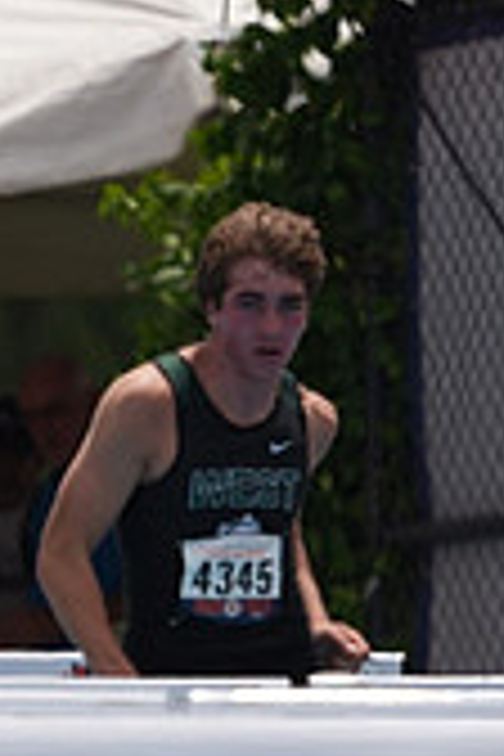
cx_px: -734
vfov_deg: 1.0
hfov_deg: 0.7
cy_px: 497
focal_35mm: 2067
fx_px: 43404
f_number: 6.3
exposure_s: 1/4000
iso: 500
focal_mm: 600
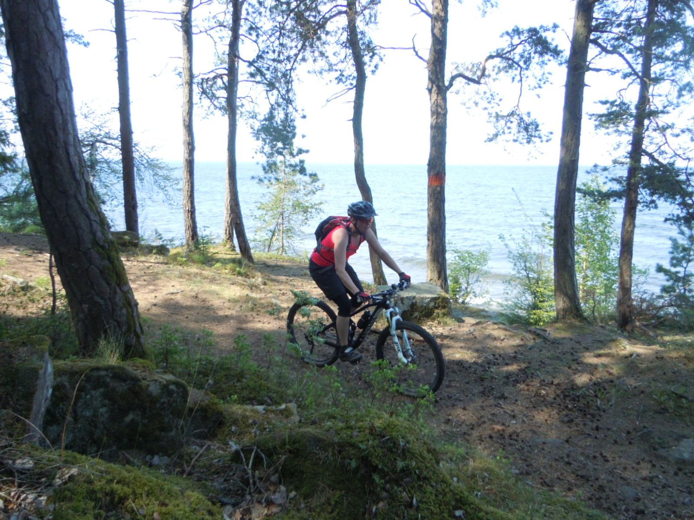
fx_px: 601
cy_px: 260
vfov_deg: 46.8
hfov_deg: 60.0
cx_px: 347
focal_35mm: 30
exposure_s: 1/640
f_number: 3.5
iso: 400
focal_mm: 5.4
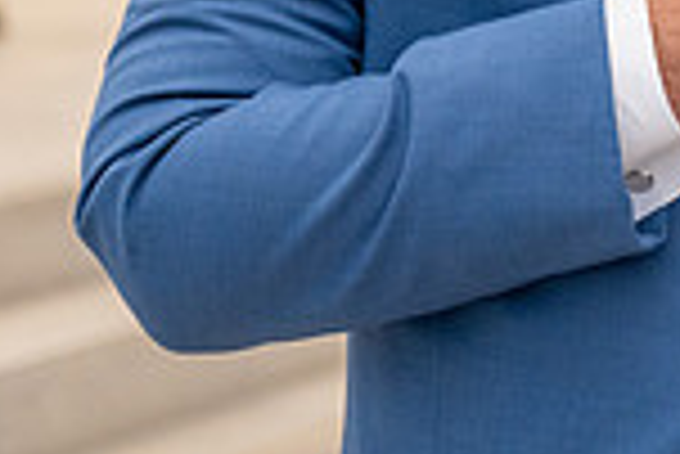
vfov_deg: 7.5
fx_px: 3346
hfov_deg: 11.4
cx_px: 824
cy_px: -366
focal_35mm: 177
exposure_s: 1/160
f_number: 2.8
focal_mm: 46
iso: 800
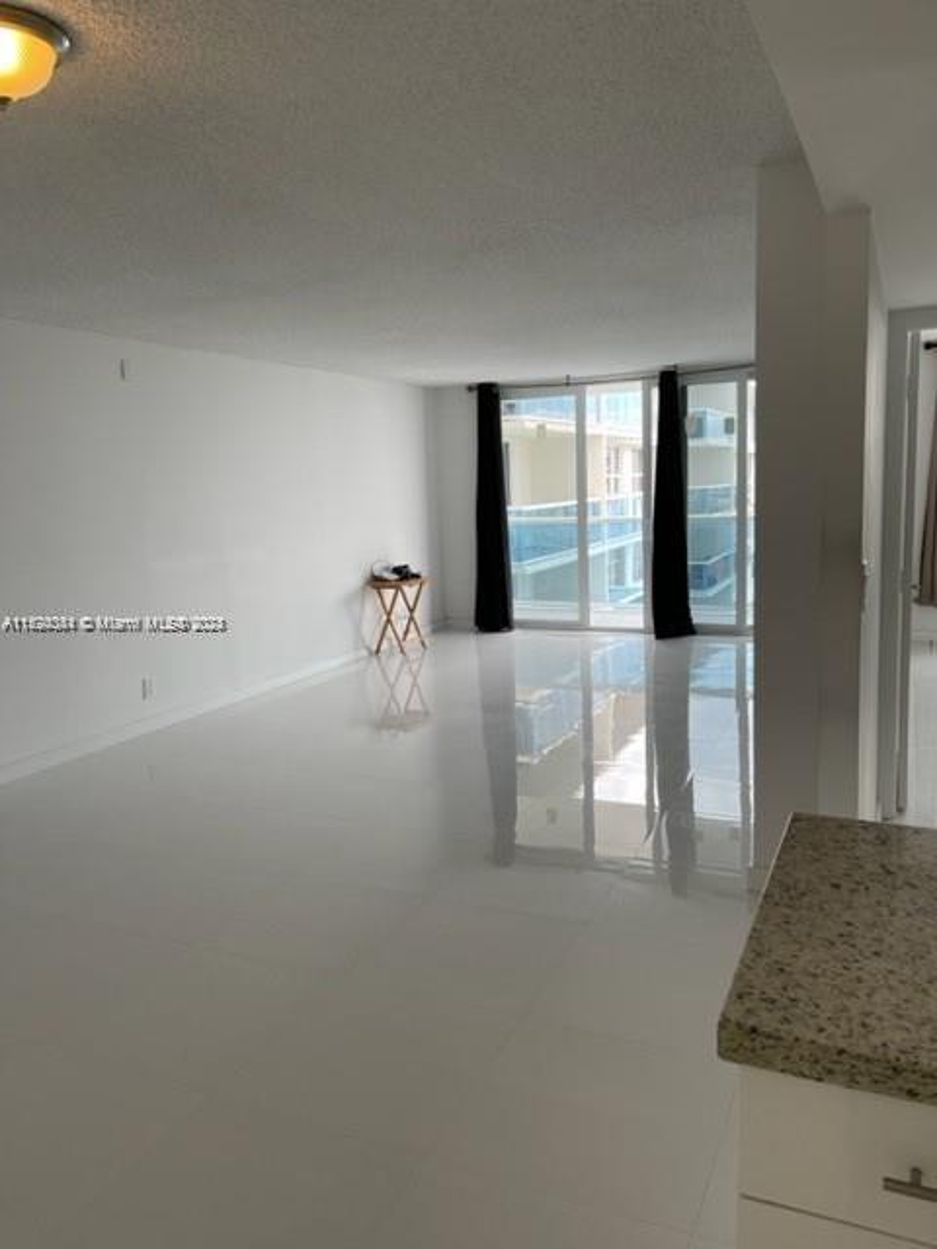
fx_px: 938
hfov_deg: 53.1
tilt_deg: -7.8
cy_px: 624
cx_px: 468
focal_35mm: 26
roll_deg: +2.6
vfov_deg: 67.3
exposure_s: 1/144
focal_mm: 5.1
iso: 32
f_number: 1.6
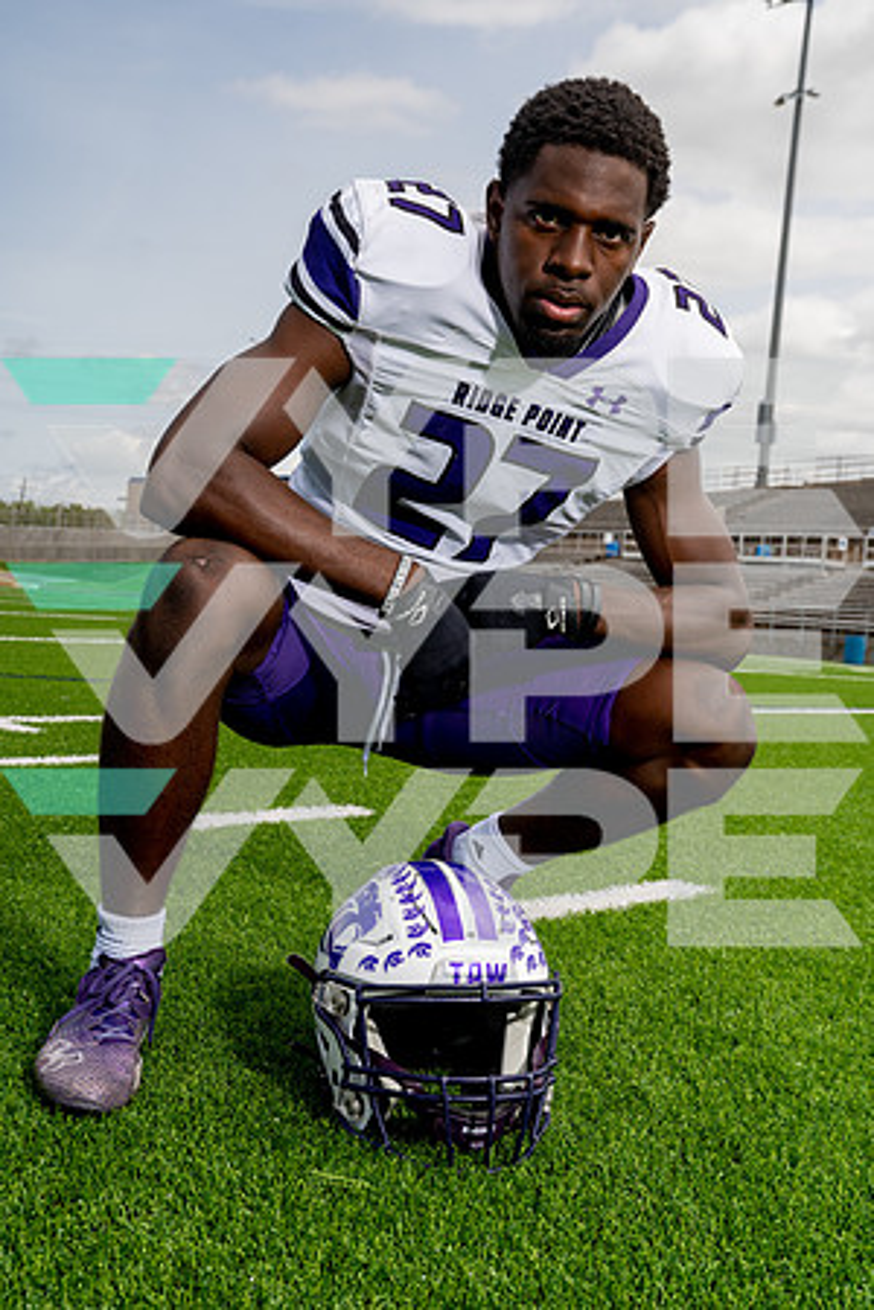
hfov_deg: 33.4
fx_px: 1457
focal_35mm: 40
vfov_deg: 48.5
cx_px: 437
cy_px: 655
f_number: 8
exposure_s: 1/250
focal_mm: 40
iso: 100
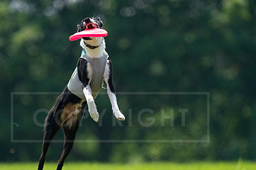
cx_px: 84
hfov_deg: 2.0
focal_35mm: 1037
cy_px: 130
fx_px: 7374
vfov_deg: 1.3
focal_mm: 600
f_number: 6.3
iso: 2000
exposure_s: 1/4000
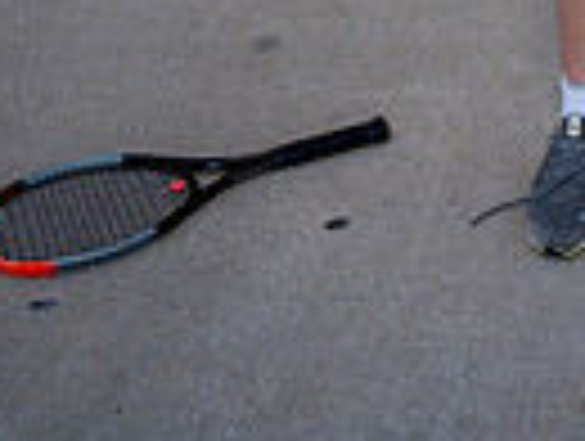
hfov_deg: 22.4
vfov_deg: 13.8
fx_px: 1405
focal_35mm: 83
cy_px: -554
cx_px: 612
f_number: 4
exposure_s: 1/250
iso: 100
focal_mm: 25
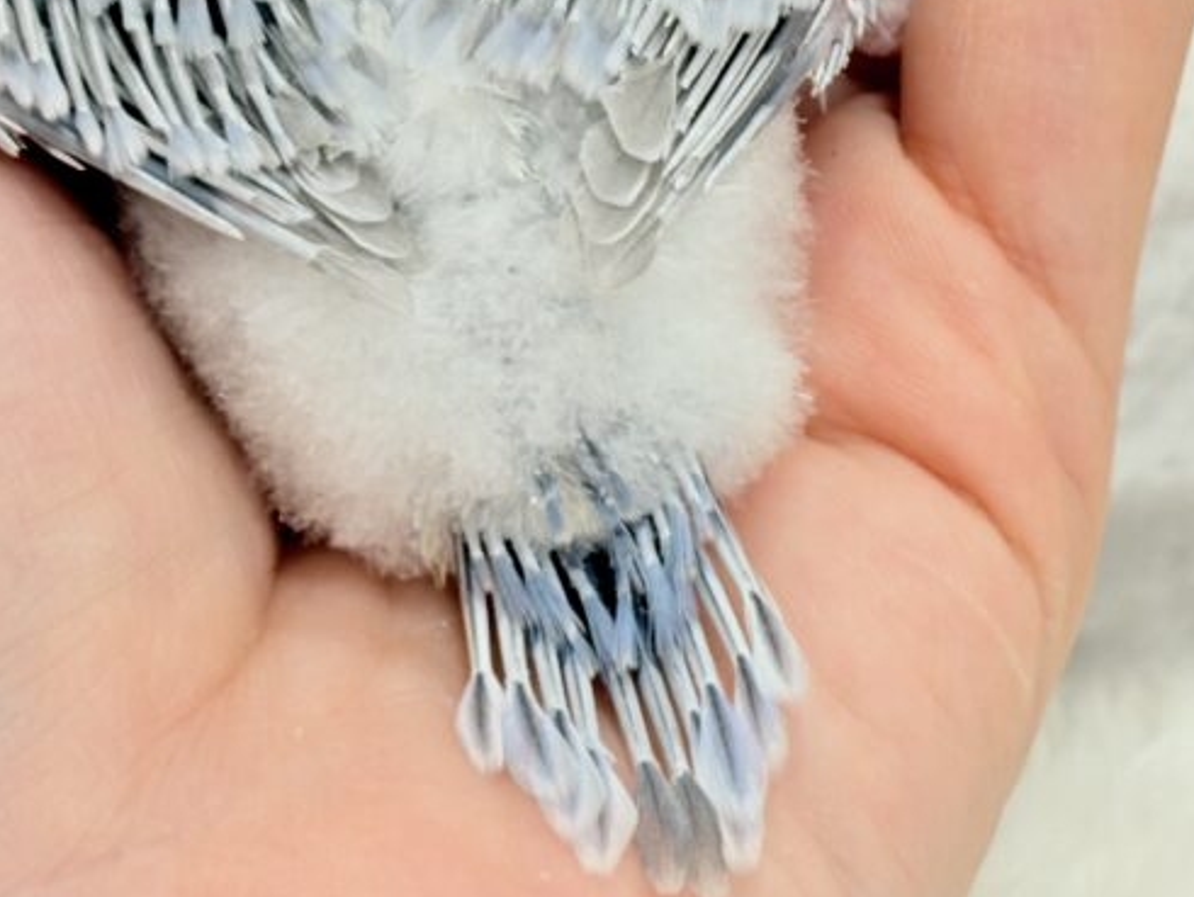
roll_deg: +1.0
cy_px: -27
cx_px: 871
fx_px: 4384
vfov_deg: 11.6
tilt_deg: -26.1
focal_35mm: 127
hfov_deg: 15.5
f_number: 1.6
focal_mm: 5.96
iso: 40
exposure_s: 1/50
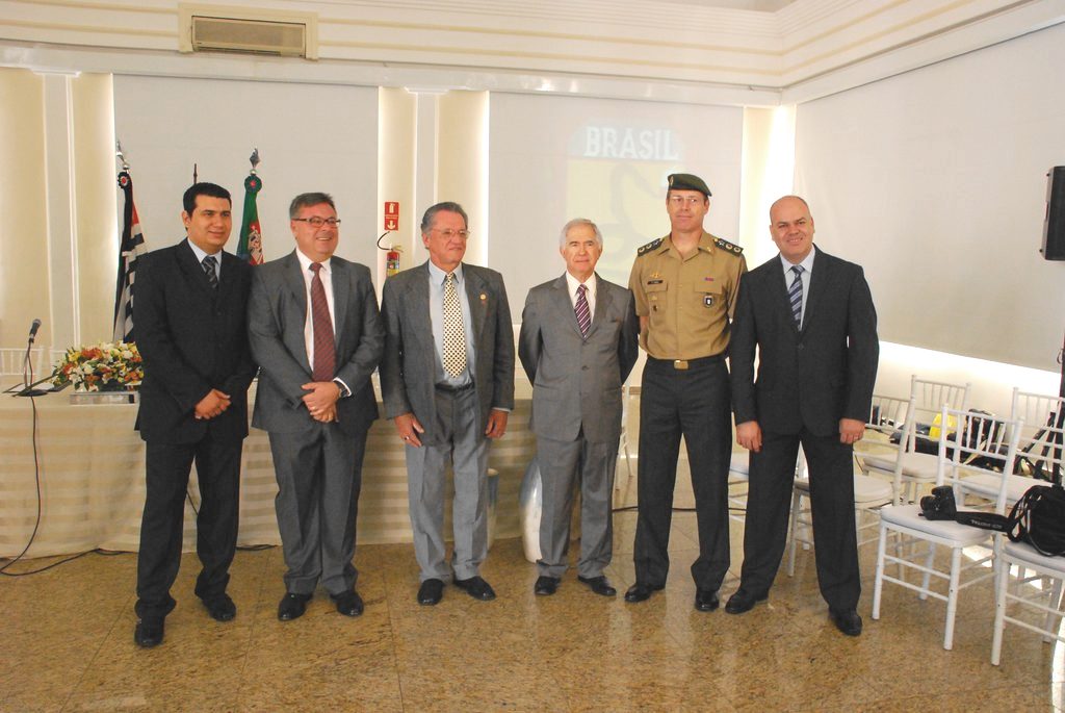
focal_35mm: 30
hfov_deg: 61.9
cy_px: 356
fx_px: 888
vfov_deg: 43.7
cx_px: 532
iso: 1600
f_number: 8
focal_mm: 20
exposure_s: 1/30
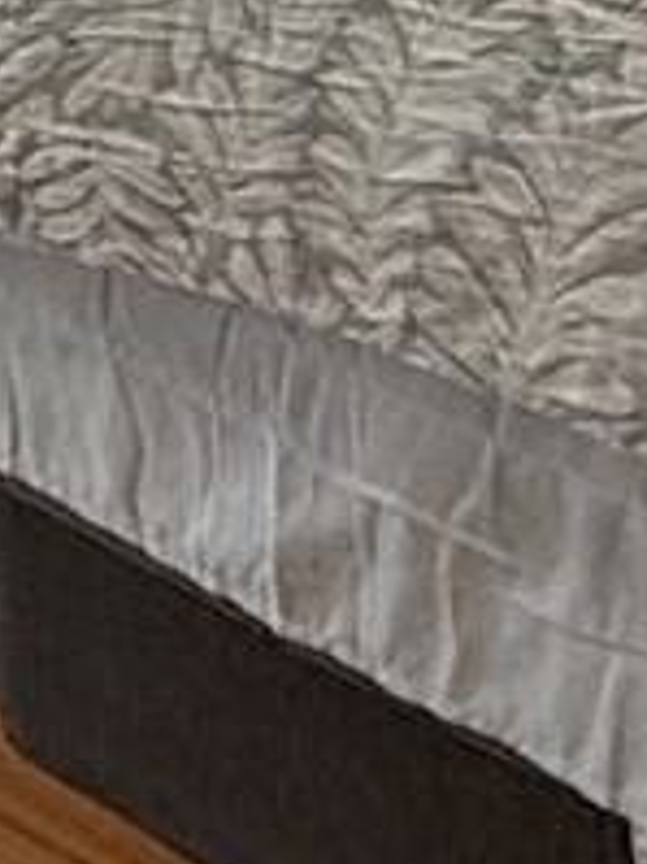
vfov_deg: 12.2
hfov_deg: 10.1
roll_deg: +4.1
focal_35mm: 144
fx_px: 3592
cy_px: -838
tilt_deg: -9.5
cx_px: -104
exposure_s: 1/120
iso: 80
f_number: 2.2
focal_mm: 2.22
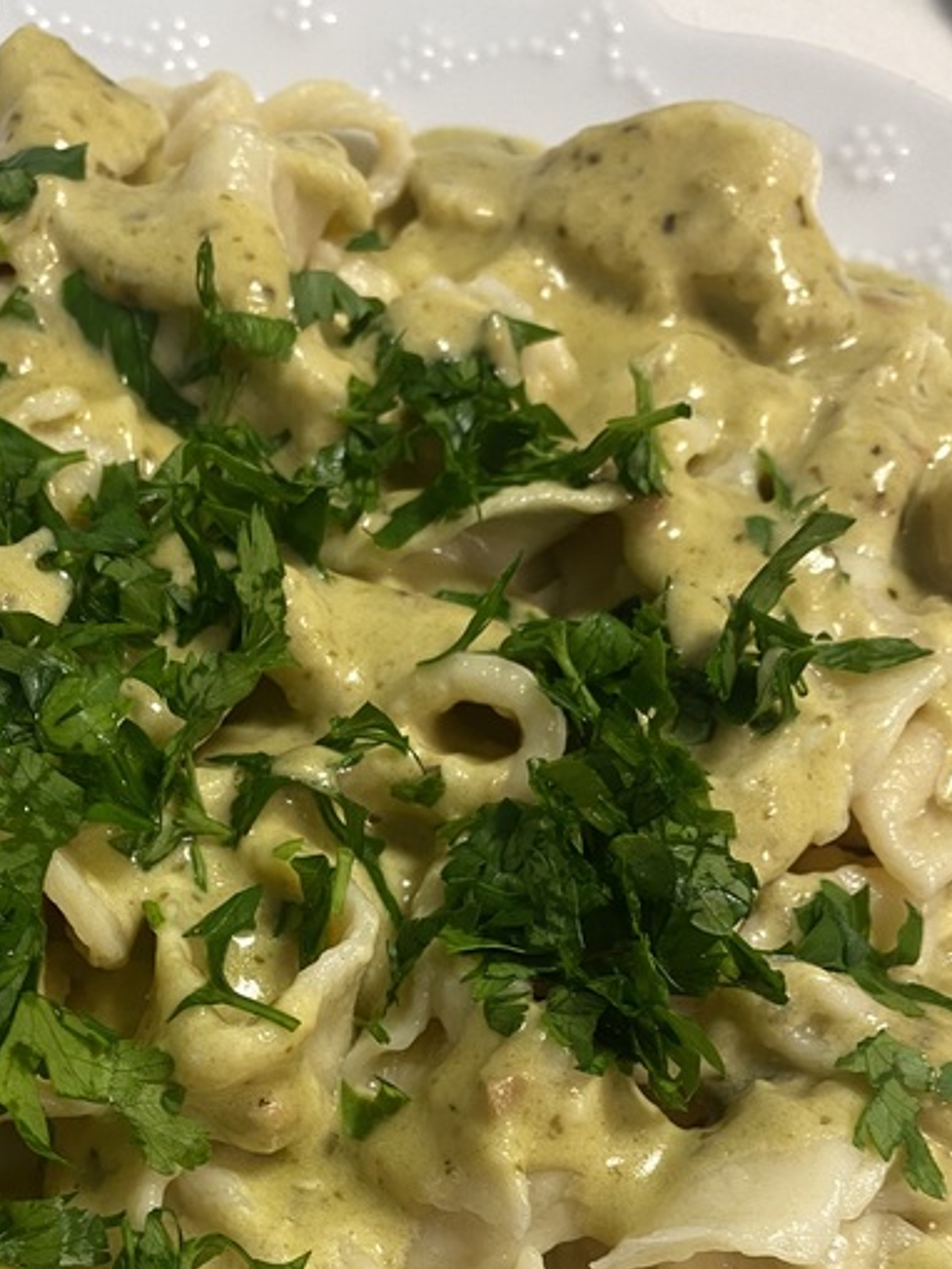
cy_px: 1097
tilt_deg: -62.5
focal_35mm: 47
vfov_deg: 38.2
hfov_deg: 30.4
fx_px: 1723
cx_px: 232
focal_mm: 4.25
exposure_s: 1/50
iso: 100
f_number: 1.8
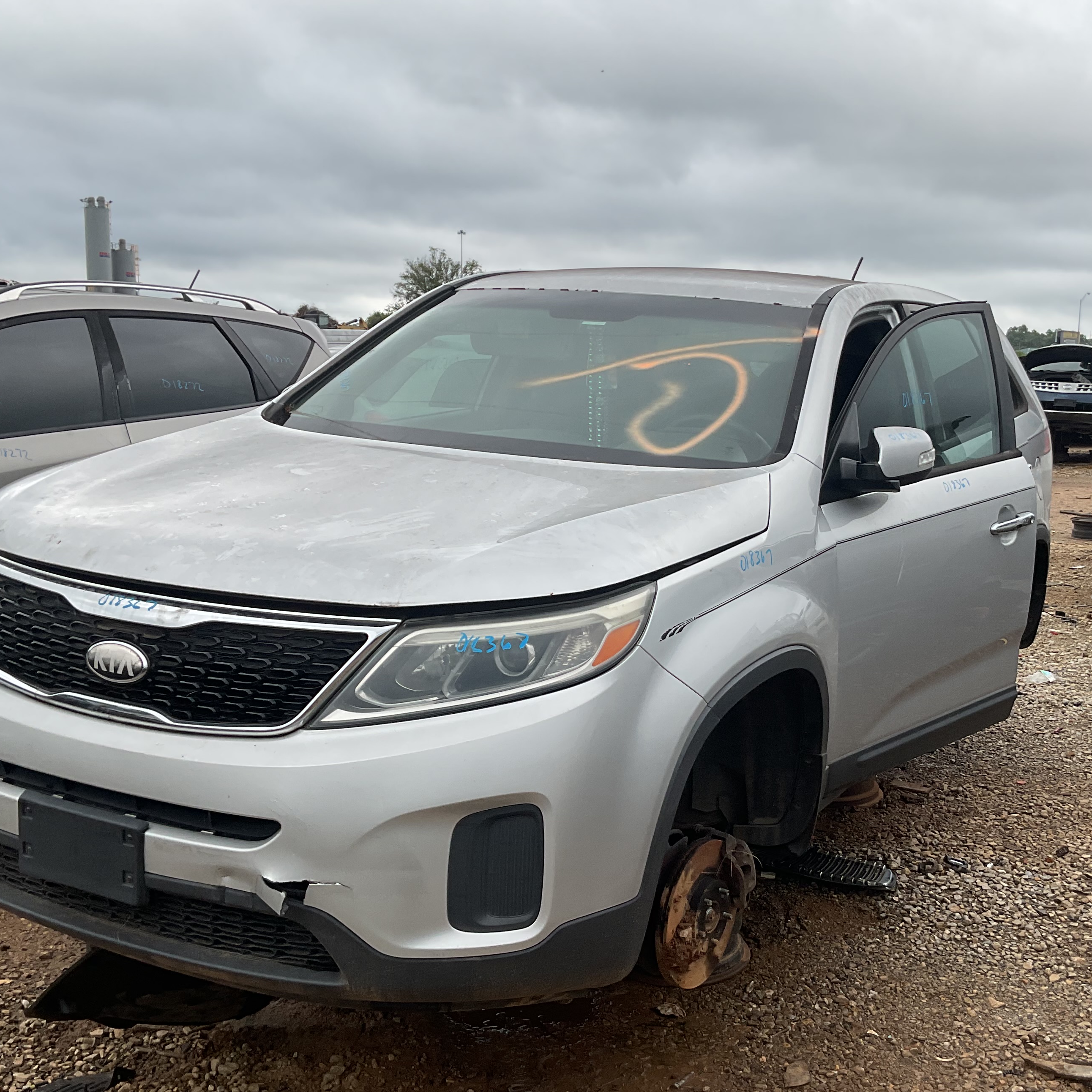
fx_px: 1428
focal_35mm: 40
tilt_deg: -9.2
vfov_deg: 41.8
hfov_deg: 41.7
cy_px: 595
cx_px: 651
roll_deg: -2.4
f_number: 1.8
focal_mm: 3
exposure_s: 1/962
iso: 16
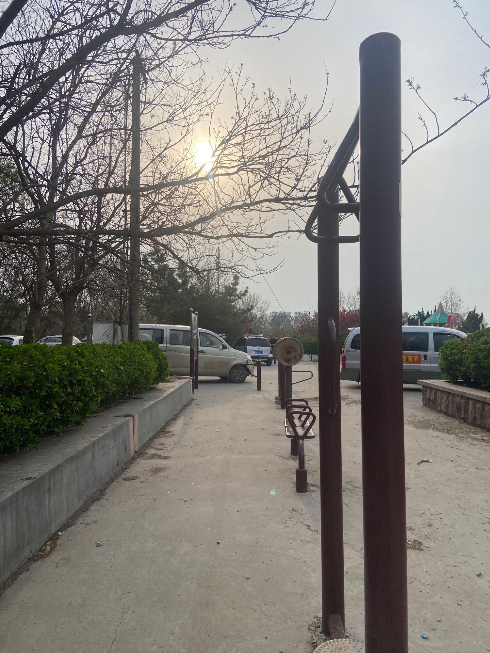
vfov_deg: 67.3
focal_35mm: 26
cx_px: 245
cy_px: 326
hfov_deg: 53.1
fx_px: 491
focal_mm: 4.25
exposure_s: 1/3731
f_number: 1.8
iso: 32
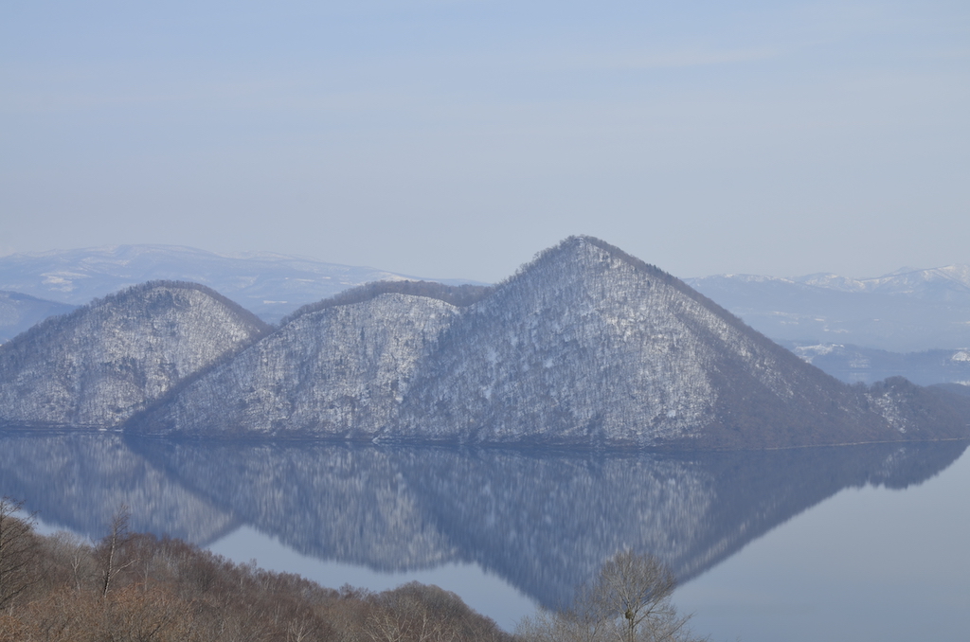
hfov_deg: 24.7
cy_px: 321
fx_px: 2218
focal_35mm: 82
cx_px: 485
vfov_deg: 16.5
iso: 100
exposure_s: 1/320
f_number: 9
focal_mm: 55
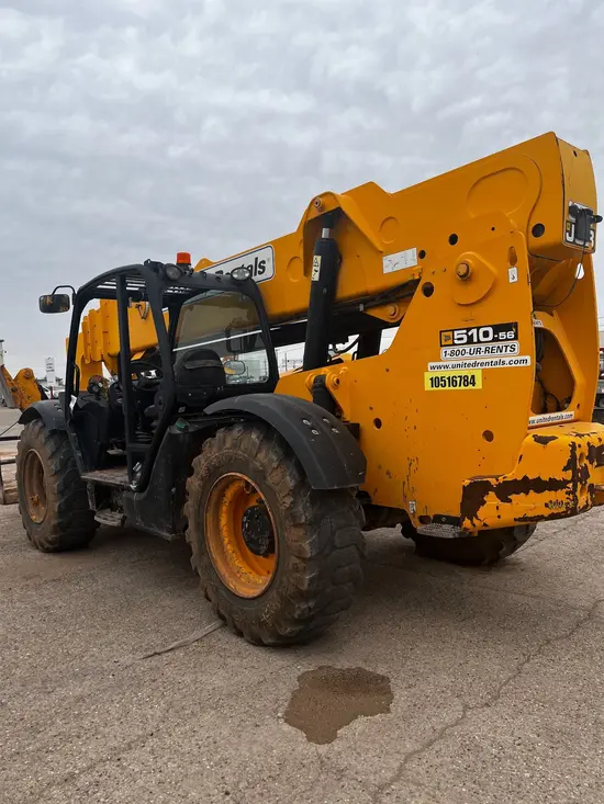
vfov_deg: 67.3
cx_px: 302
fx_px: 605
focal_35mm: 26
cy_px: 402
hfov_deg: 53.1
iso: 50
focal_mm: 5.1
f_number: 1.6
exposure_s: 1/2179
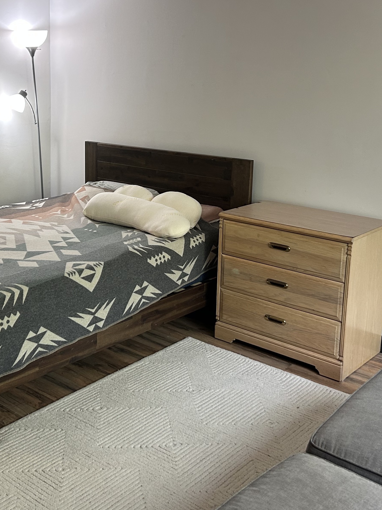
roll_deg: -0.8
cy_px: 196
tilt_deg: -10.1
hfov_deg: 32.5
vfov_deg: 42.7
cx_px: 120
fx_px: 647
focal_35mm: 44
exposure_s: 1/120
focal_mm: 5.7
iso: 125
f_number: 1.5
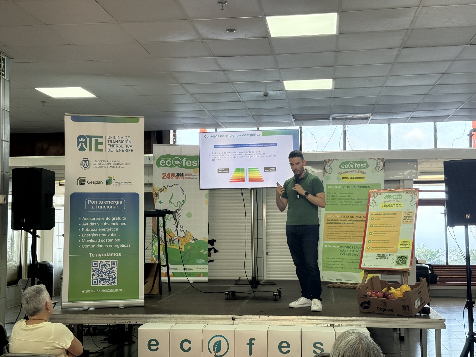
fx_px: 660
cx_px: 238
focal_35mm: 48
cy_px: 178
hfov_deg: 39.7
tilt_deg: +4.0
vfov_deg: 30.3
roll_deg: +0.5
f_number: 1.78
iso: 100
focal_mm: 6.76
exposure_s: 1/242
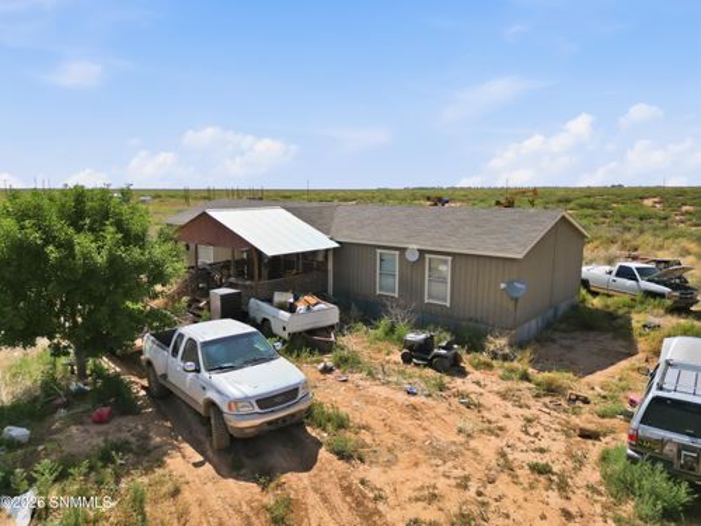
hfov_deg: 71.6
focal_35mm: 24
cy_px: 263
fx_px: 486
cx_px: 350
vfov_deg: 56.8
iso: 110
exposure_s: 1/5000
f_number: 1.7
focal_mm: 6.7
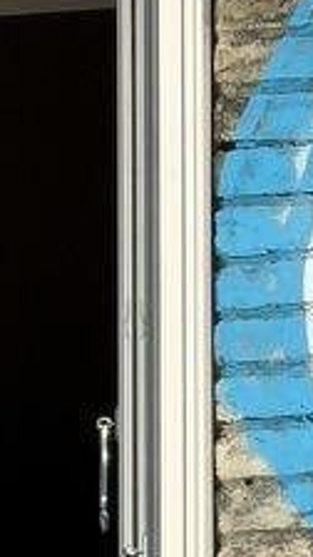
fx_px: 14666
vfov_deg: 2.2
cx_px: -219
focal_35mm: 994
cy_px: 323
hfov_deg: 1.2
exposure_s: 1/639
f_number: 2.8
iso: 20
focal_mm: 16.89
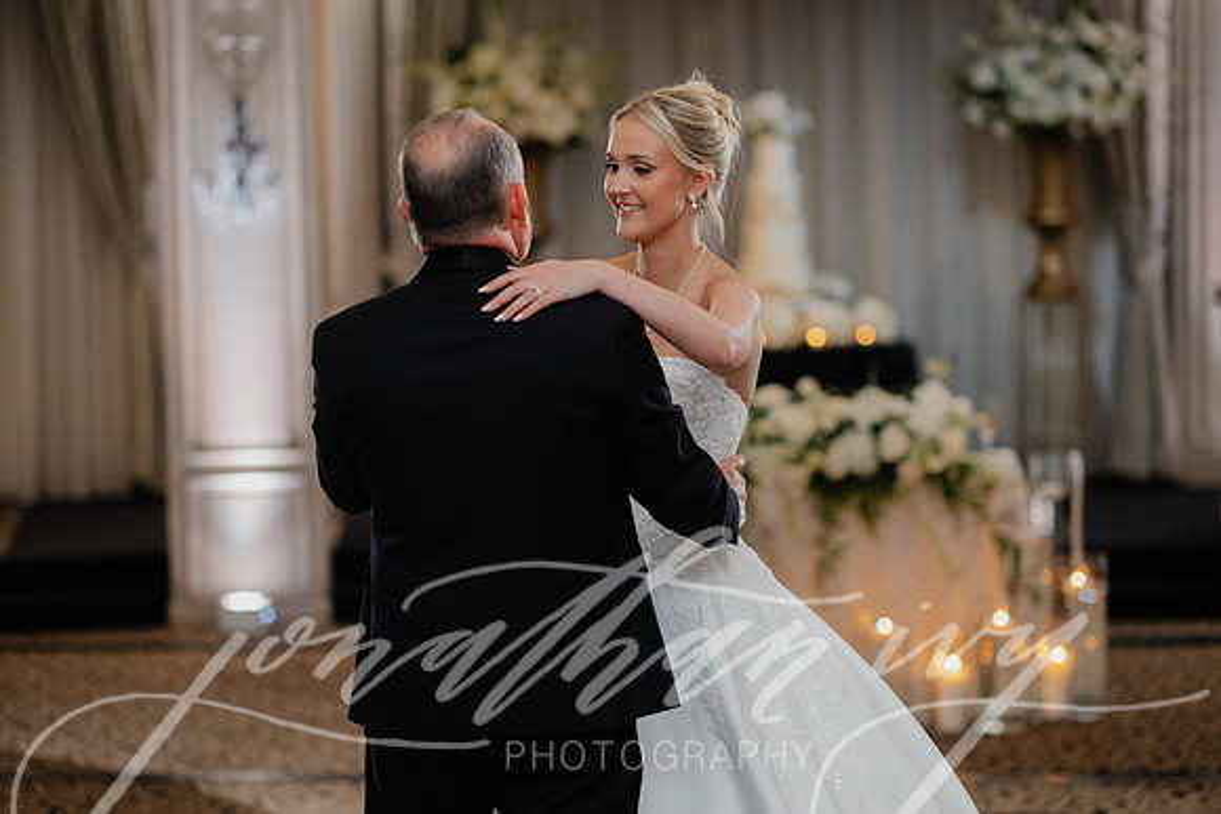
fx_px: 2883
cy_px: 407
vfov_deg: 16.1
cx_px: 610
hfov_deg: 23.9
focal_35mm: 85
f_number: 2
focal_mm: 85
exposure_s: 1/160
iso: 1600
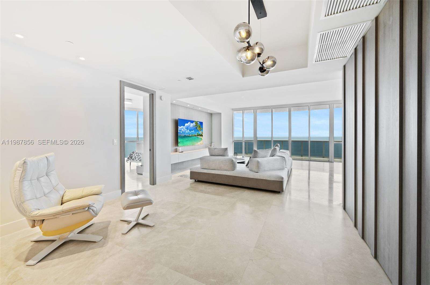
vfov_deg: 81.1
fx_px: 167
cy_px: 142
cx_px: 215
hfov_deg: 104.3
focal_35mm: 14
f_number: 8
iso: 200
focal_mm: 14
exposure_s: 1/30
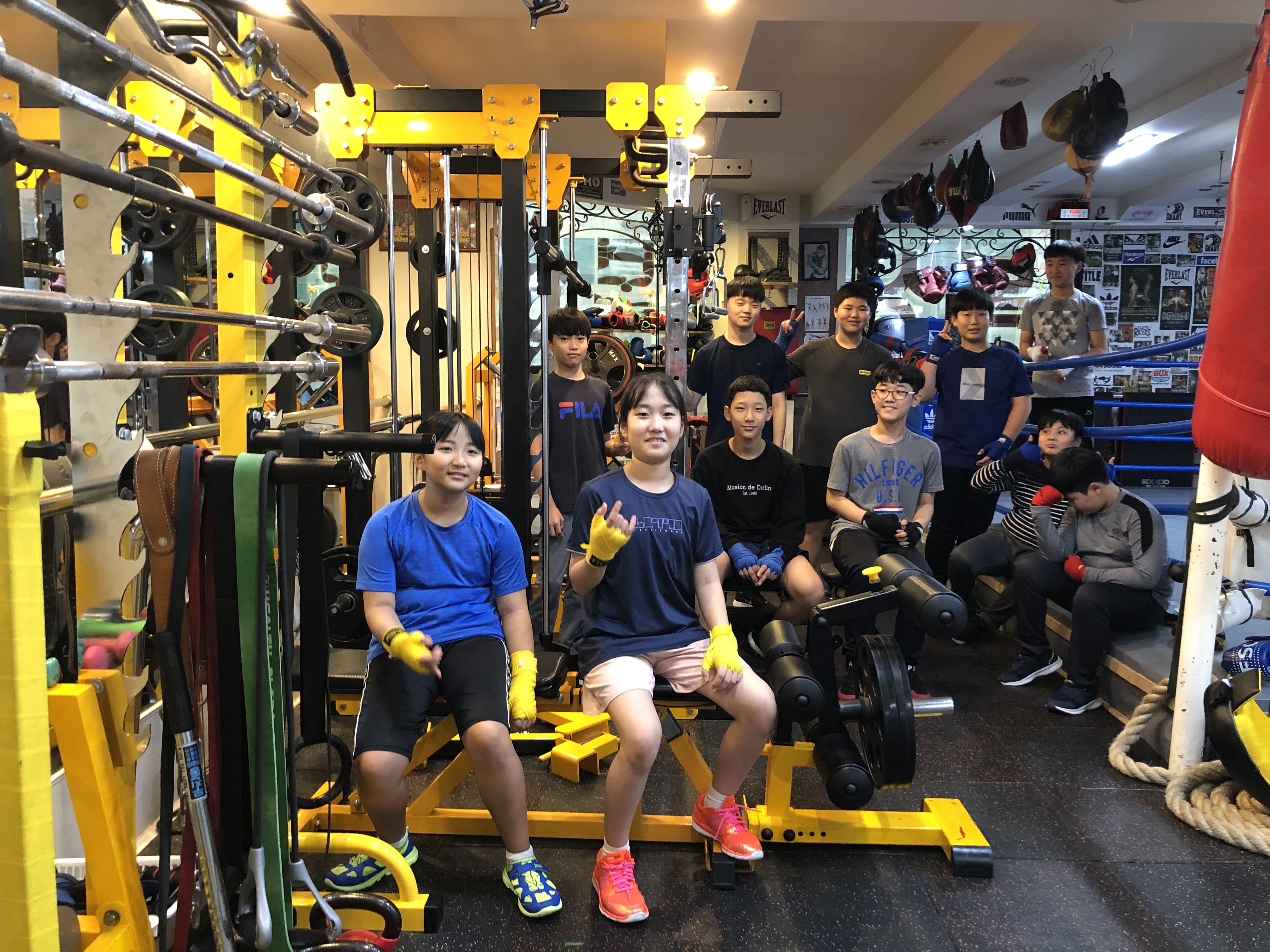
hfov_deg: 63.4
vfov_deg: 49.7
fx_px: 1027
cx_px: 635
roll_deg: +0.4
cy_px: 476
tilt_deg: -7.0
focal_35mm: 28
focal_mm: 4
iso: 100
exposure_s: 1/12
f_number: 1.8
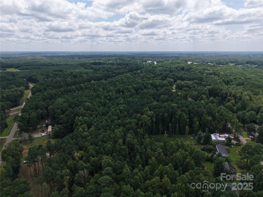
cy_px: 98
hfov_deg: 71.6
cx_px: 132
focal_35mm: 24
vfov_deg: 56.8
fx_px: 182
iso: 210
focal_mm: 8.67
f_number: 1.8
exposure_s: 1/5000
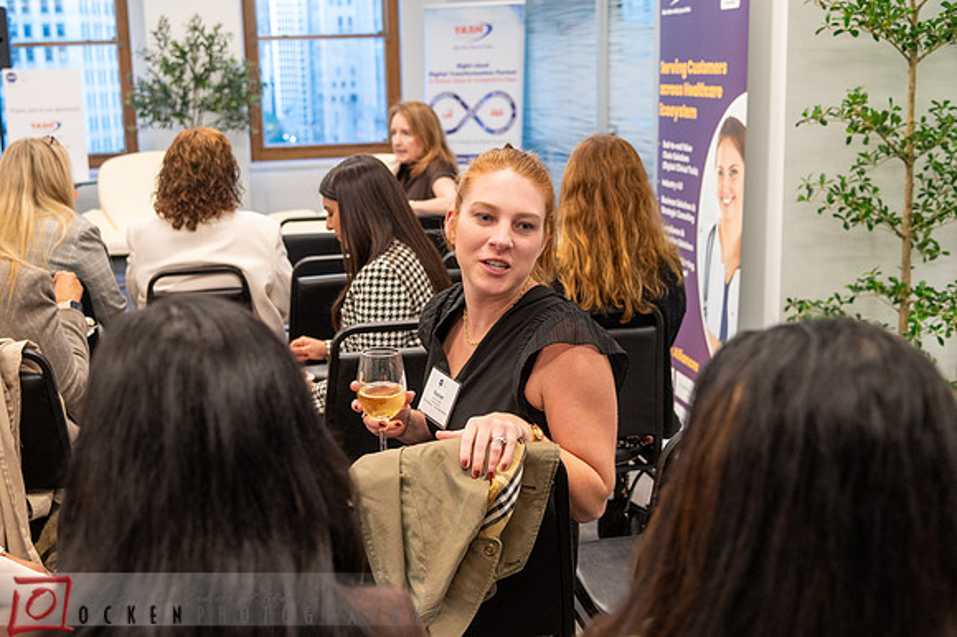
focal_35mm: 44
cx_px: 448
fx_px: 1158
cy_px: 330
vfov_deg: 30.7
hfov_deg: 44.9
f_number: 4
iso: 1600
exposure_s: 1/100
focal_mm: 40
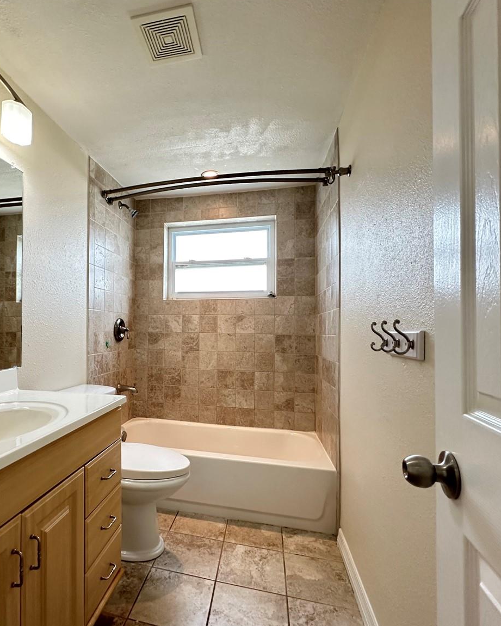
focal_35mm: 19
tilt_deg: +1.7
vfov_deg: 83.3
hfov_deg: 68.8
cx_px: 166
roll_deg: -0.7
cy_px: 320
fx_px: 352
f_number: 2.2
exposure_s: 1/60
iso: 250
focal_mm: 2.22
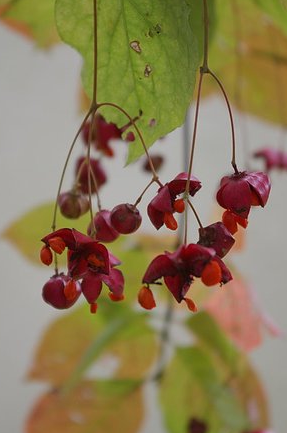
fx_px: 1172
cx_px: 123
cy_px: 228
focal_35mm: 98
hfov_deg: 14.0
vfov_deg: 20.9
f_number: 6.3
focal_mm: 55
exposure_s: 1/100
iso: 200
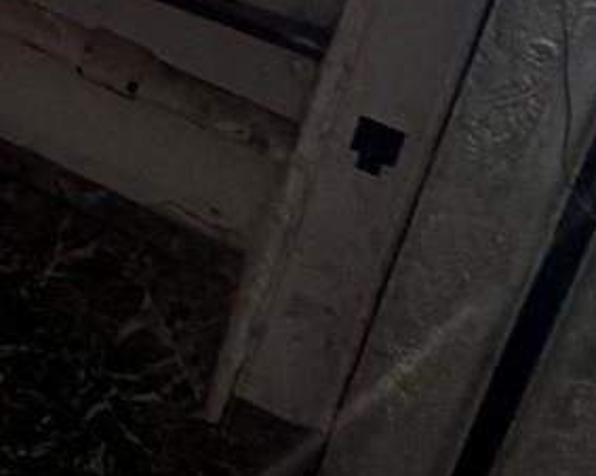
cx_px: -758
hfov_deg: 14.3
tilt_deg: -20.0
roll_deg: -1.2
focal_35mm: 99
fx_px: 1745
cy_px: -560
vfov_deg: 12.9
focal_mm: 2.22
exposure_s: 1/121
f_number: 2.2
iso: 125
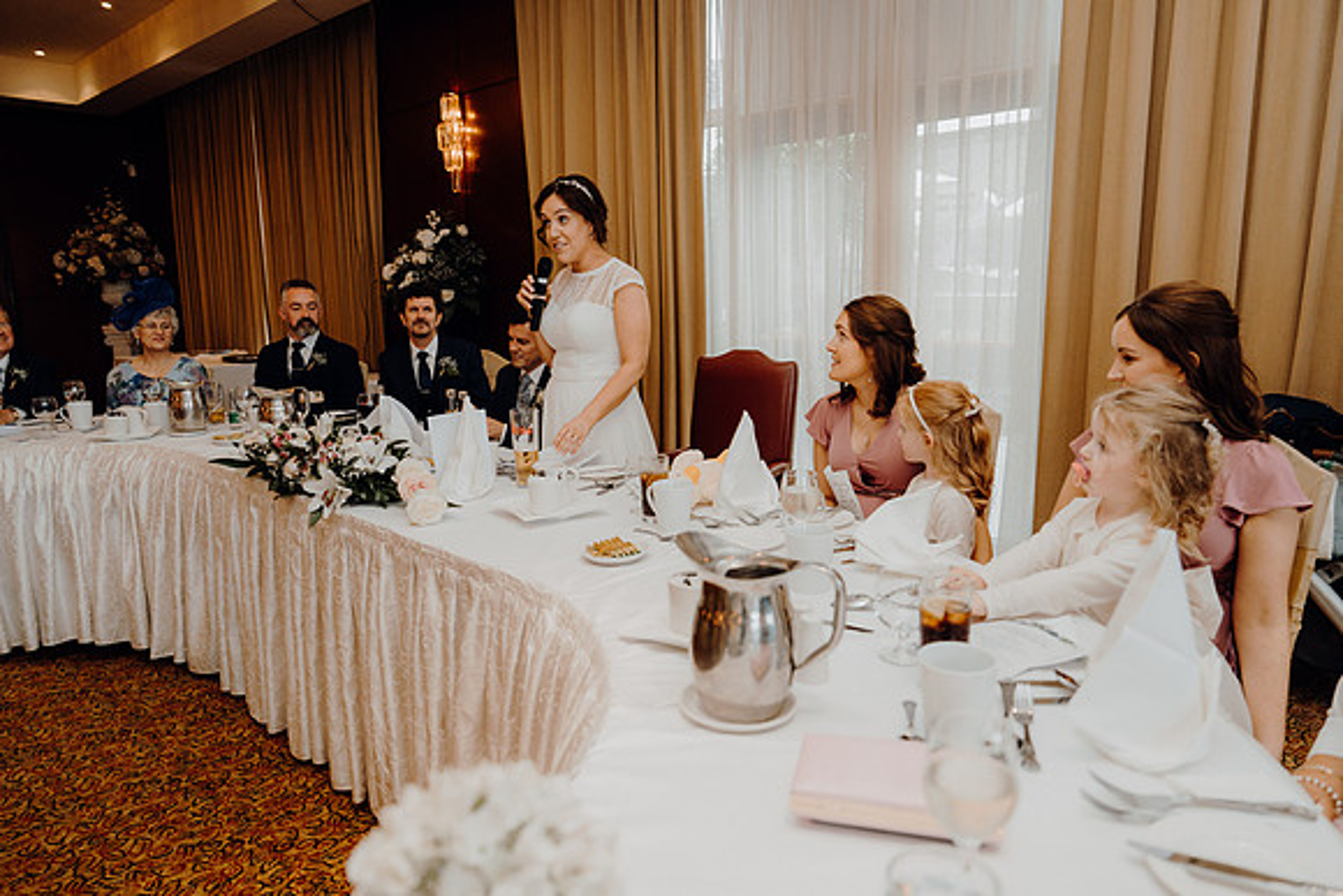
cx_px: 672
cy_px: 448
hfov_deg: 73.7
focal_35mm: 24
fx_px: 896
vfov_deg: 53.2
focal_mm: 24
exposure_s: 1/200
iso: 1000
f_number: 2.8
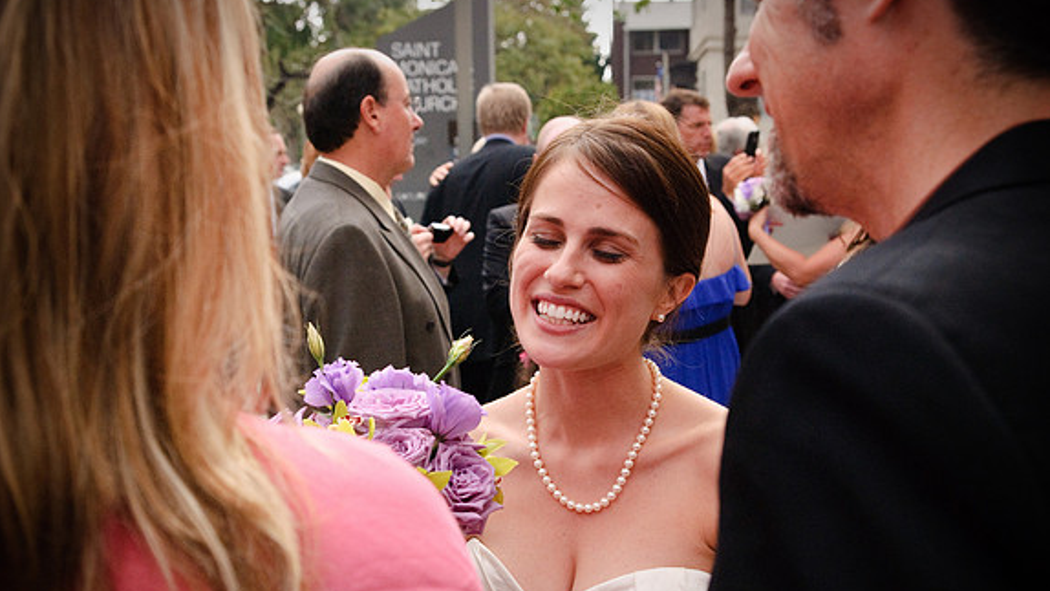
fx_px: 1504
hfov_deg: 38.5
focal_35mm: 54
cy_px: 342
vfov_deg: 22.2
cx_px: 523
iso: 800
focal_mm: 34
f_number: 5.6
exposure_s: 1/1250
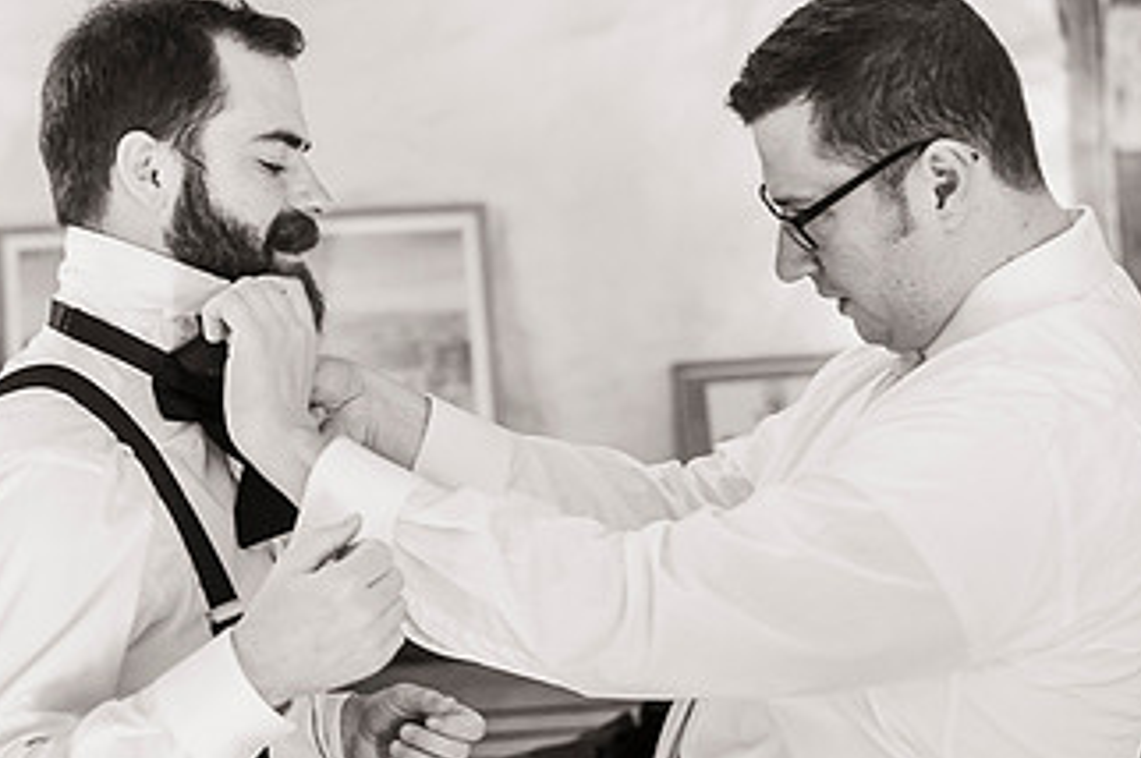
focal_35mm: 90
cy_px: 340
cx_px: 379
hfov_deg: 22.5
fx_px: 2850
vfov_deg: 15.2
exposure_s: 1/40
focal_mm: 50
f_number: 2.8
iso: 1000
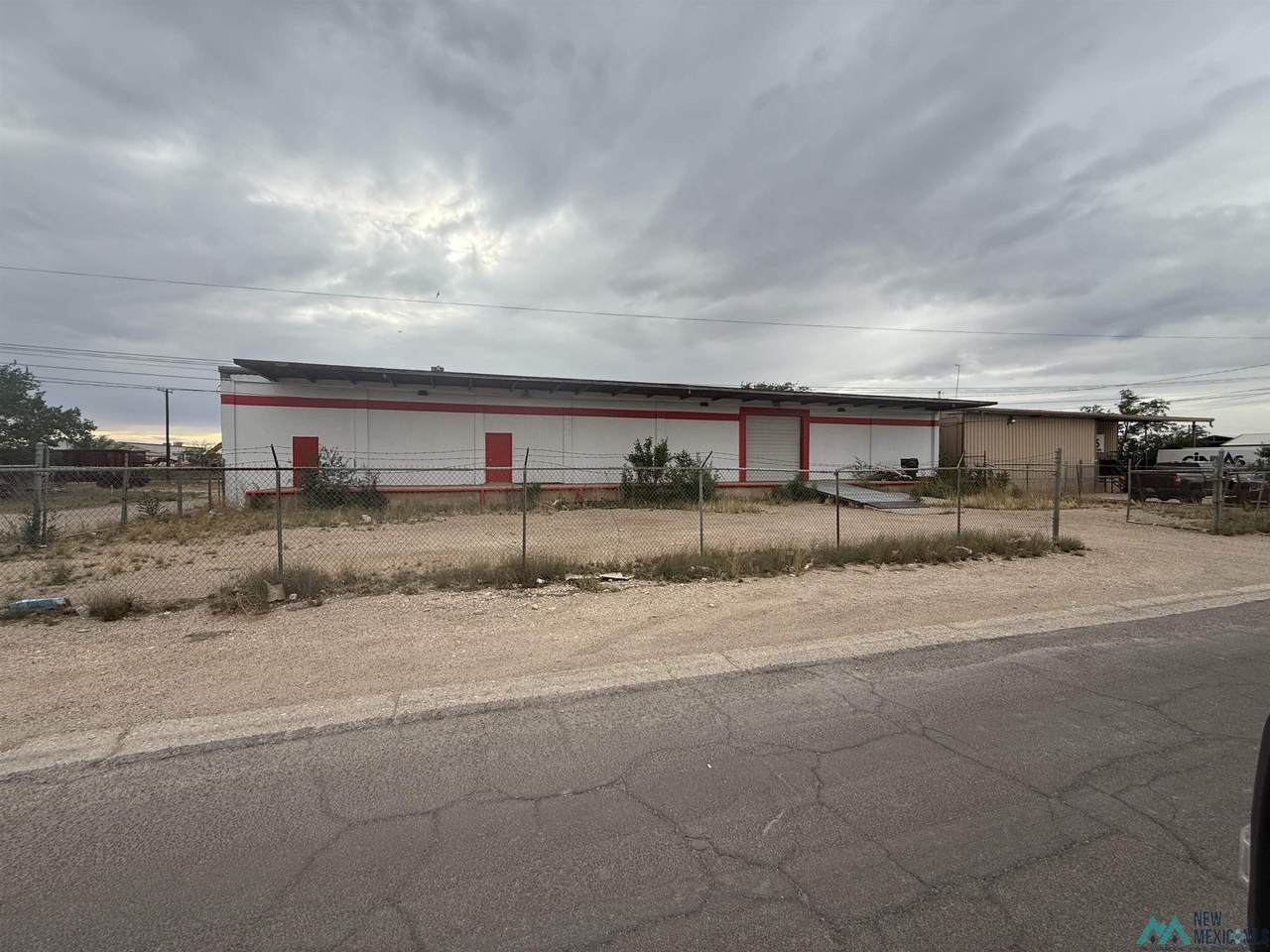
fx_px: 514
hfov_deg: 102.1
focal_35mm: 14
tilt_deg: -0.6
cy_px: 476
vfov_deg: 85.7
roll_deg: -0.1
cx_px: 635
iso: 50
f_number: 2.2
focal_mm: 2.22
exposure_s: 1/709
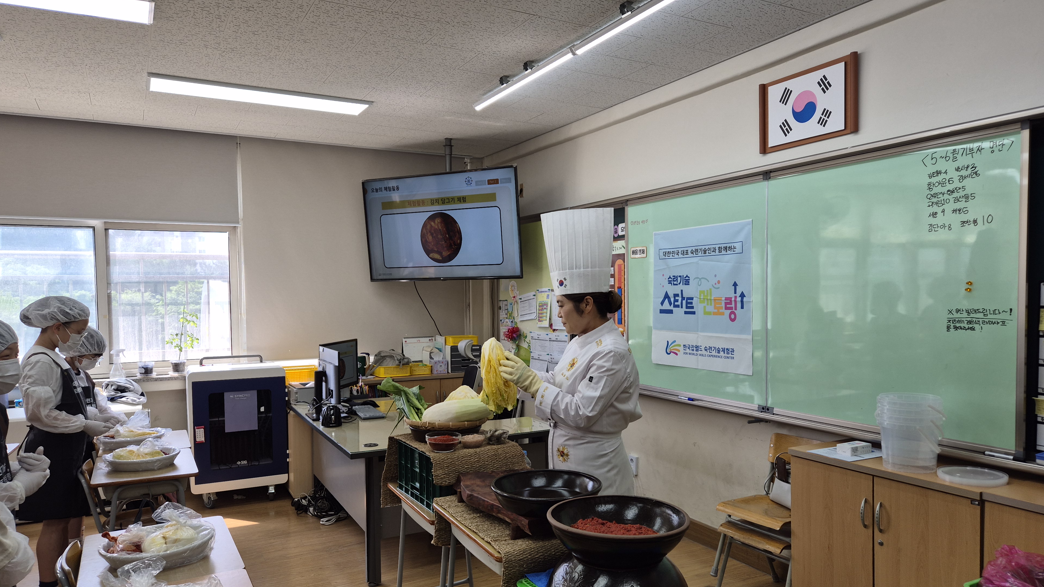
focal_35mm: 26
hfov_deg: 71.9
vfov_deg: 44.3
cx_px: 534
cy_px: 324
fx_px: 720
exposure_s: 1/179
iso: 25
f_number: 1.8
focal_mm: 5.4
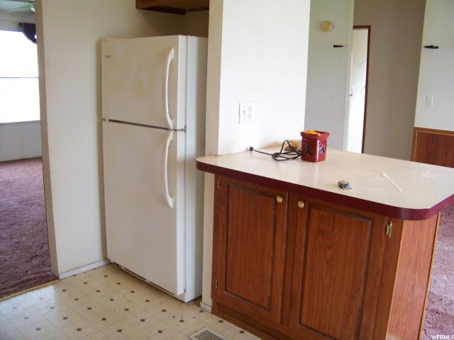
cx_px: 227
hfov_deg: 55.4
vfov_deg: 42.9
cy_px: 170
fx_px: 433
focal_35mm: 33
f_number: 2.8
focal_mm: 5.85
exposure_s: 1/30
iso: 100
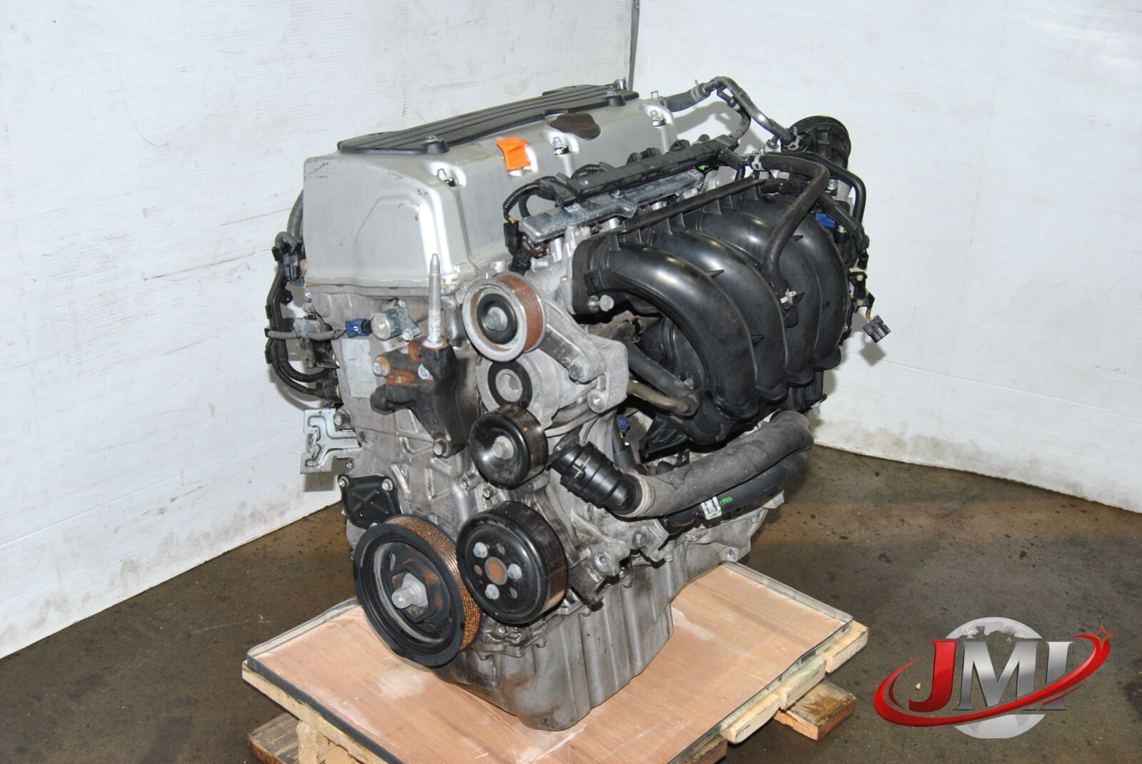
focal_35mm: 45
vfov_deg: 29.9
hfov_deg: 43.6
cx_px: 571
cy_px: 382
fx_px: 1429
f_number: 7.1
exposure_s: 1/200
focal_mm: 30
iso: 400
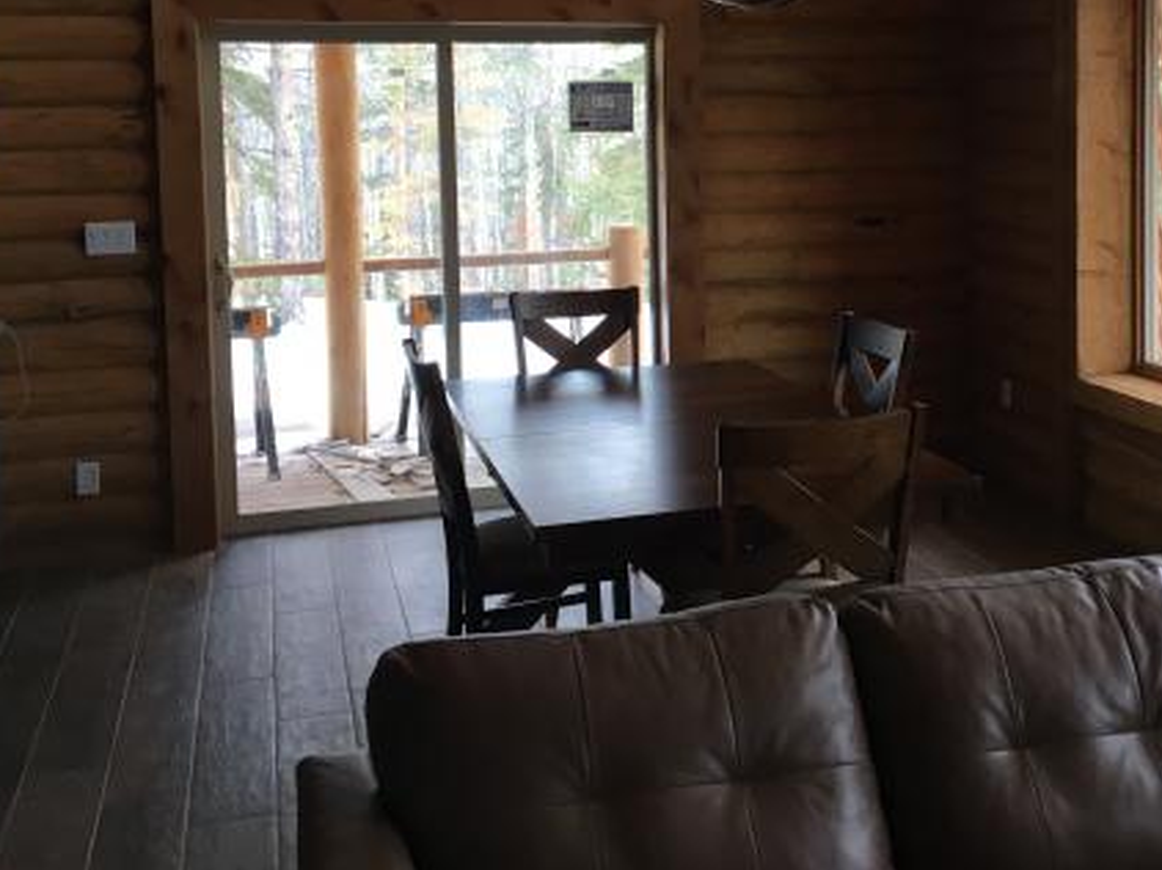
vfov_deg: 32.2
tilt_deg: -4.8
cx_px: 765
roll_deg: +0.2
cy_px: 215
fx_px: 1476
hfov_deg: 42.4
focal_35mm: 44
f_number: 2.2
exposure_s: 1/30
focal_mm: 4.15
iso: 25
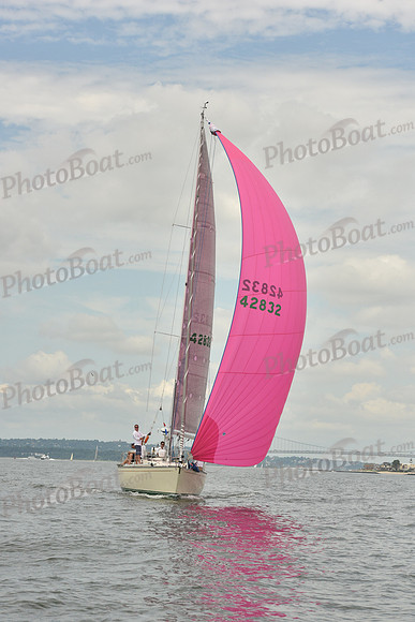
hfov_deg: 13.7
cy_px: 311
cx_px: 208
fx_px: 1728
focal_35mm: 100
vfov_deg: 20.4
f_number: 11
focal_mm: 100
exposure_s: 1/1000
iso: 320
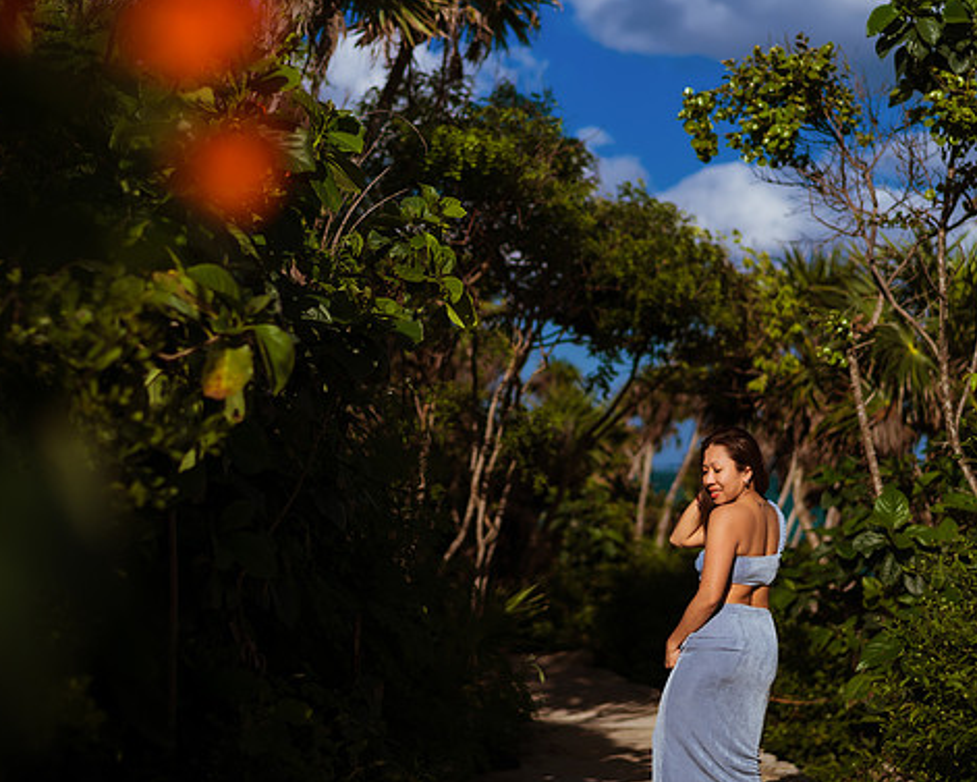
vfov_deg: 22.8
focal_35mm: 67
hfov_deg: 28.3
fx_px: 1938
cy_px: 393
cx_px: 521
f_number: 2
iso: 50
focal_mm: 58
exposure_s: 1/8000
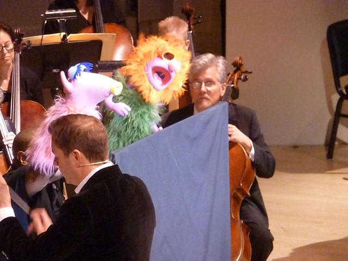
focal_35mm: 384
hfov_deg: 5.2
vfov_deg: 3.9
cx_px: 174
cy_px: 130
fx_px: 3860
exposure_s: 1/25
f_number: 5.9
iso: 3200
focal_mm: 68.8
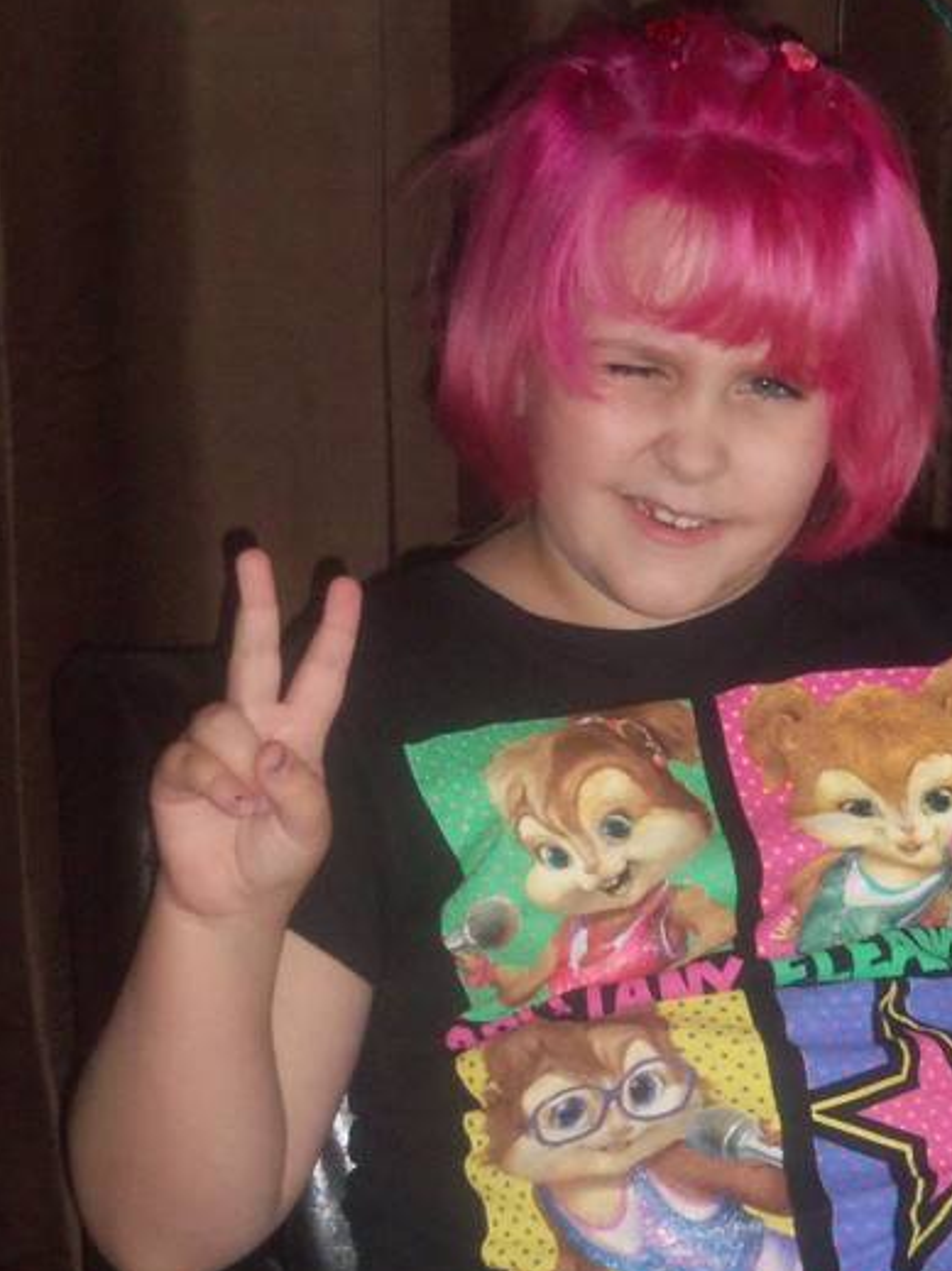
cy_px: 665
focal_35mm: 166
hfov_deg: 8.9
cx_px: 646
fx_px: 6090
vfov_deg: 11.9
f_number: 5.3
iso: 400
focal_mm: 17.9
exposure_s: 1/100
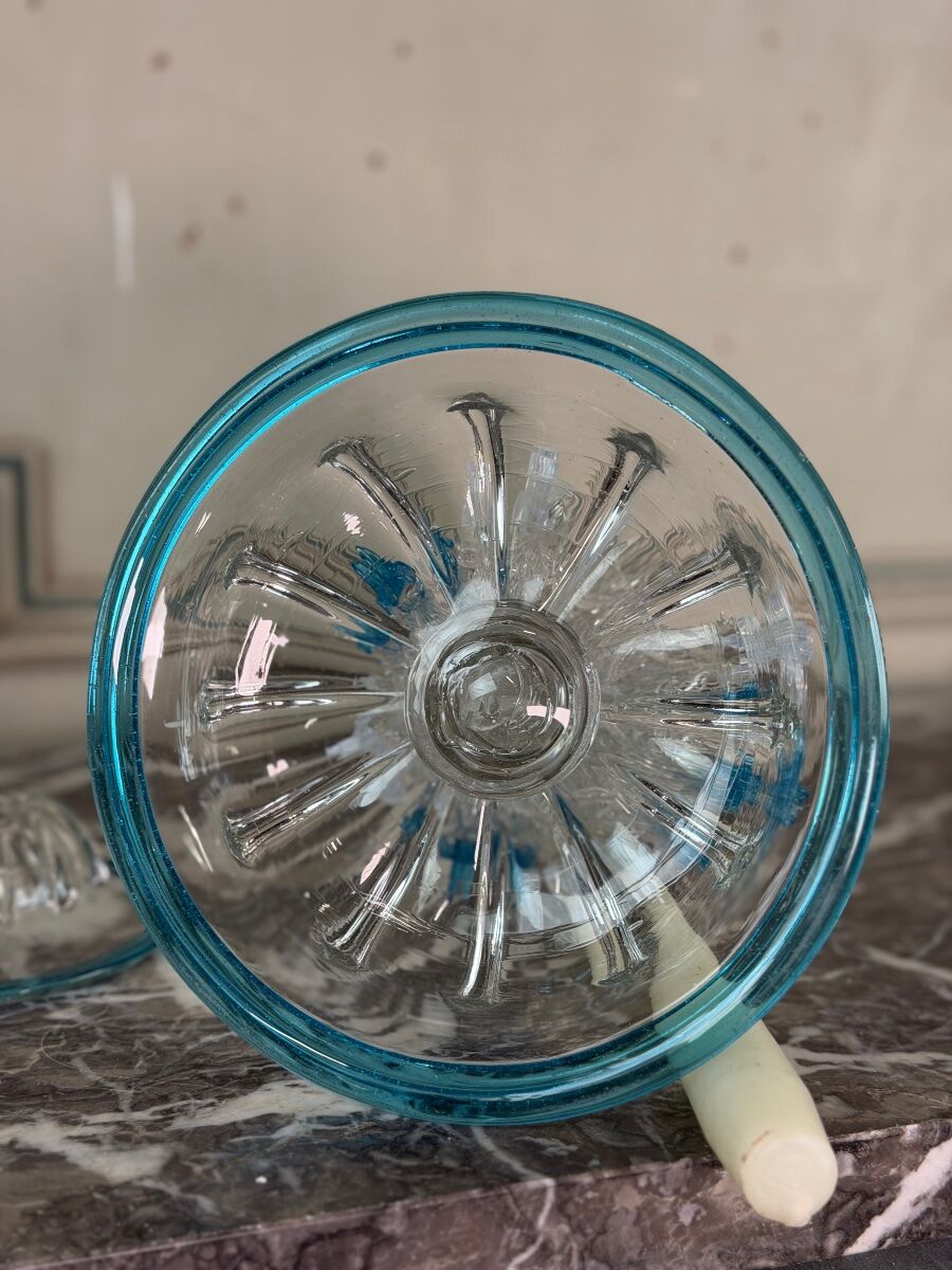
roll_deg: -0.5
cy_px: 635
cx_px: 476
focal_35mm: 48
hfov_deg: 30.3
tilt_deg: -10.4
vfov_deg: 39.7
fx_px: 1760
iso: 50
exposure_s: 1/50
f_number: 1.78
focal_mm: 6.76
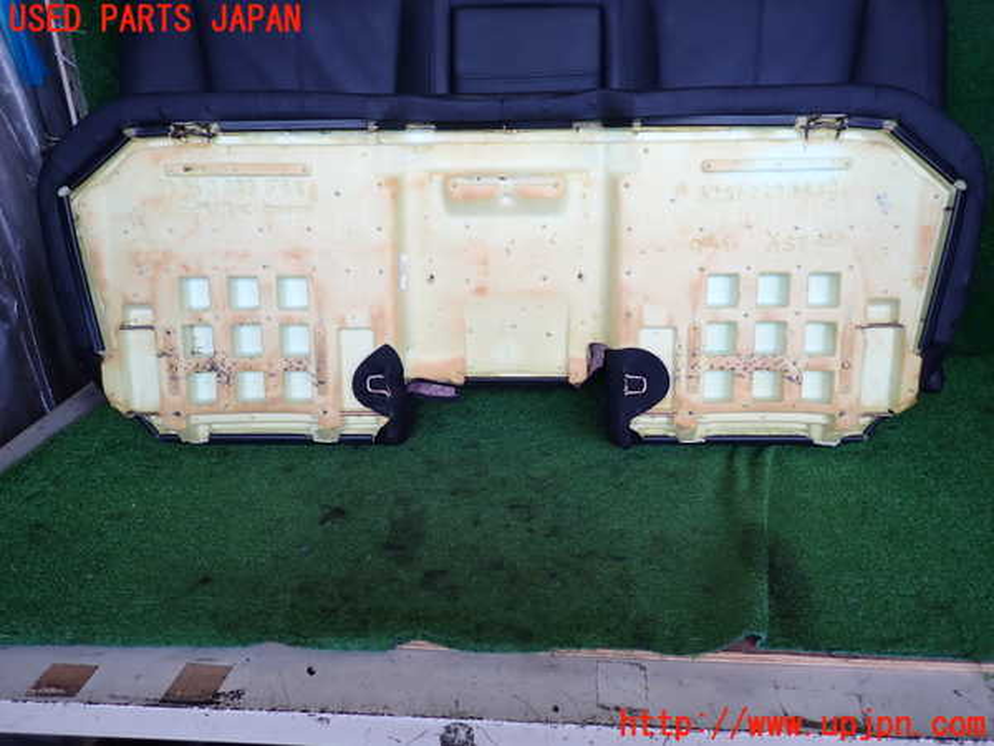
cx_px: 497
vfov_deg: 54.9
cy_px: 373
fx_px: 718
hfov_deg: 69.4
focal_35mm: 25
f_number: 2
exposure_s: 1/125
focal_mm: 4.5
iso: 125
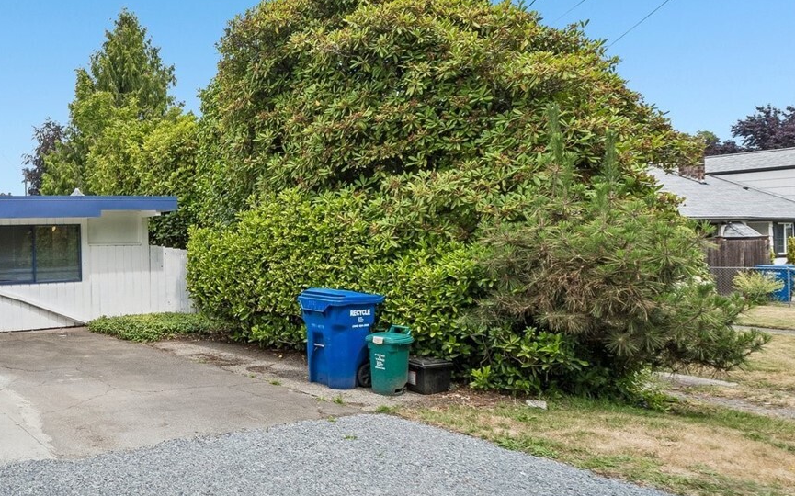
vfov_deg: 41.8
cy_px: 243
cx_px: 68
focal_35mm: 30
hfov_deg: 54.2
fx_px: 650
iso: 250
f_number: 9
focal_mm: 10
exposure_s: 1/200
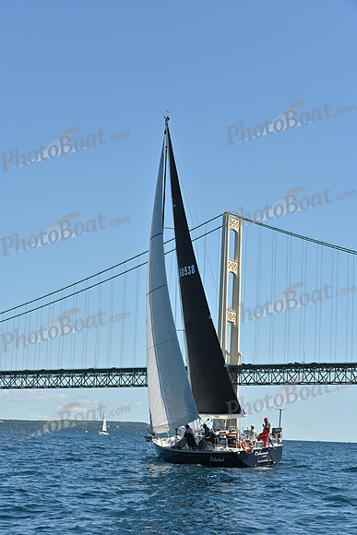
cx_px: 178
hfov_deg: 19.5
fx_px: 1041
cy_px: 268
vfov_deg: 28.8
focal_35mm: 70
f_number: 8
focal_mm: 70
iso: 320
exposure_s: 1/1000
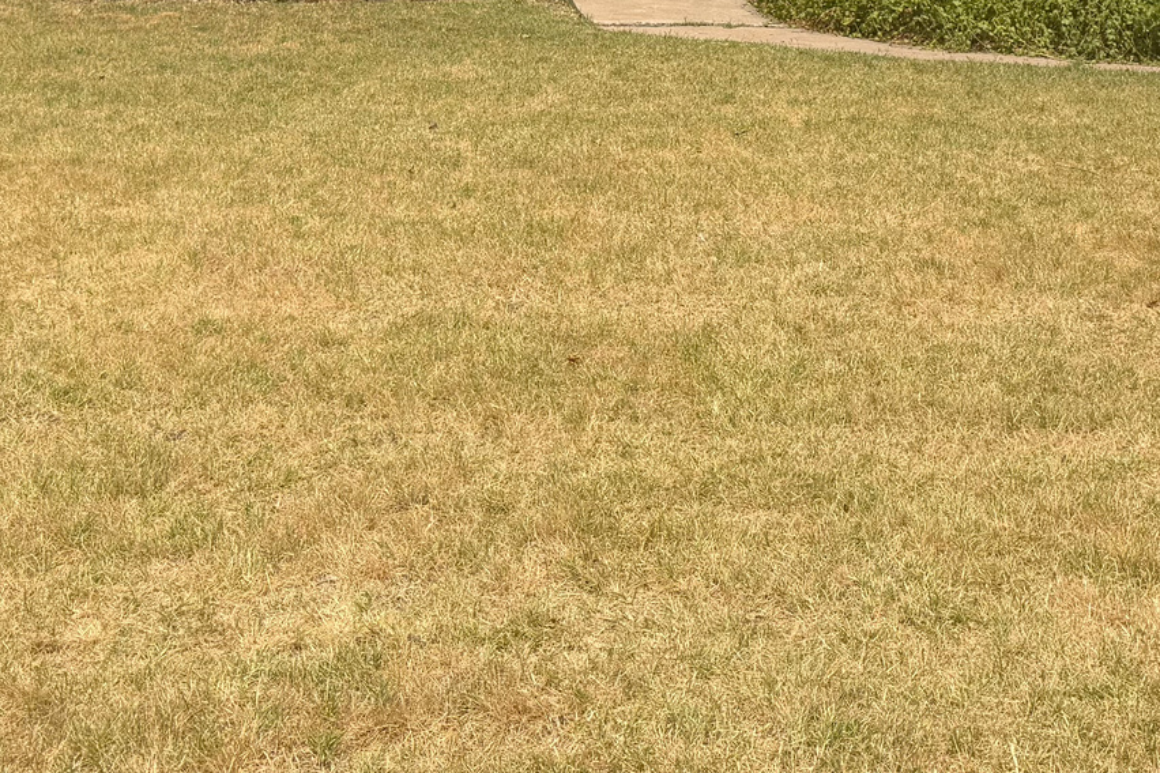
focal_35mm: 60
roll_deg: -1.4
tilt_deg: +1.4
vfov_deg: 20.4
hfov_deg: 33.3
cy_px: -264
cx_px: 697
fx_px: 1933
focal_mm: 6.76
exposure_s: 1/5714
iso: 80
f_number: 1.78
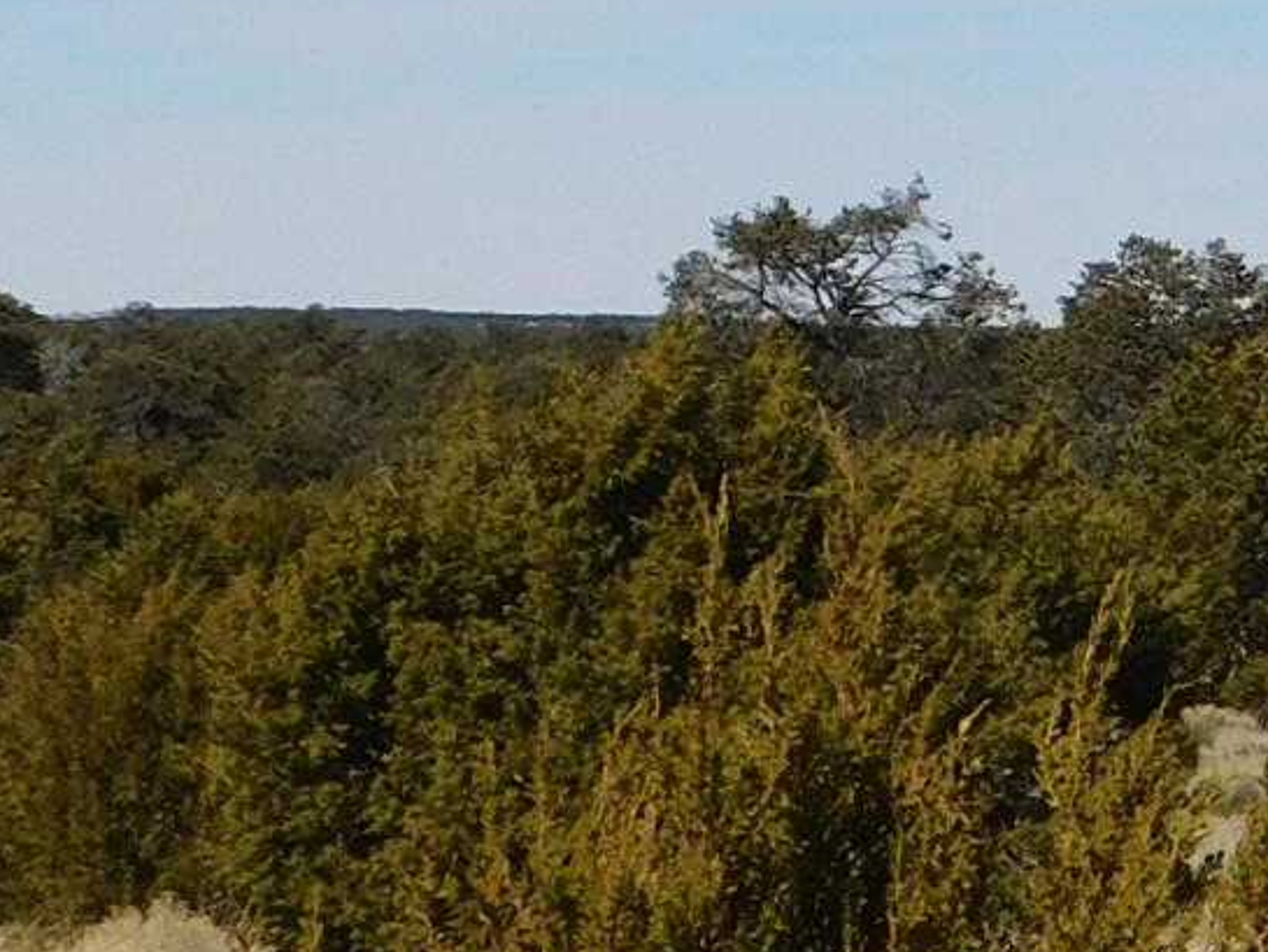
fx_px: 7254
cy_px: 23
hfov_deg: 9.5
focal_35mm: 198
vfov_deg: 7.5
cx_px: 2217
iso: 125
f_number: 7
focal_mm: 6.3
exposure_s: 1/640
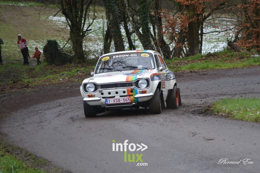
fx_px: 1138
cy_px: 86
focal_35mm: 158
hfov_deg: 13.0
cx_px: 130
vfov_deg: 8.7
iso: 400
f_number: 4.5
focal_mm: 105
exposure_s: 1/1000
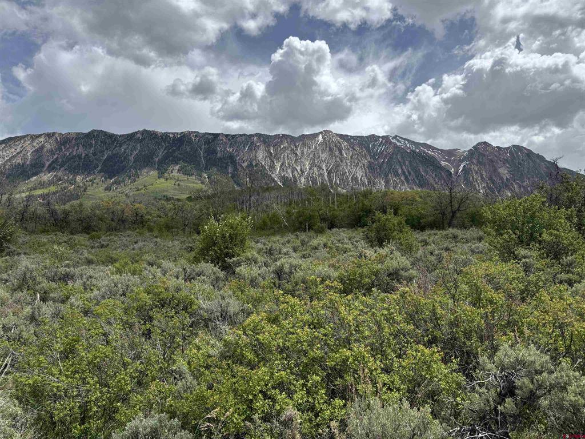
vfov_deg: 56.8
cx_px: 292
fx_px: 406
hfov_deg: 71.6
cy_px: 220
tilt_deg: +5.0
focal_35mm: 24
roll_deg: +0.3
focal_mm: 6.76
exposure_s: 1/7937
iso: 80
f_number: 1.78
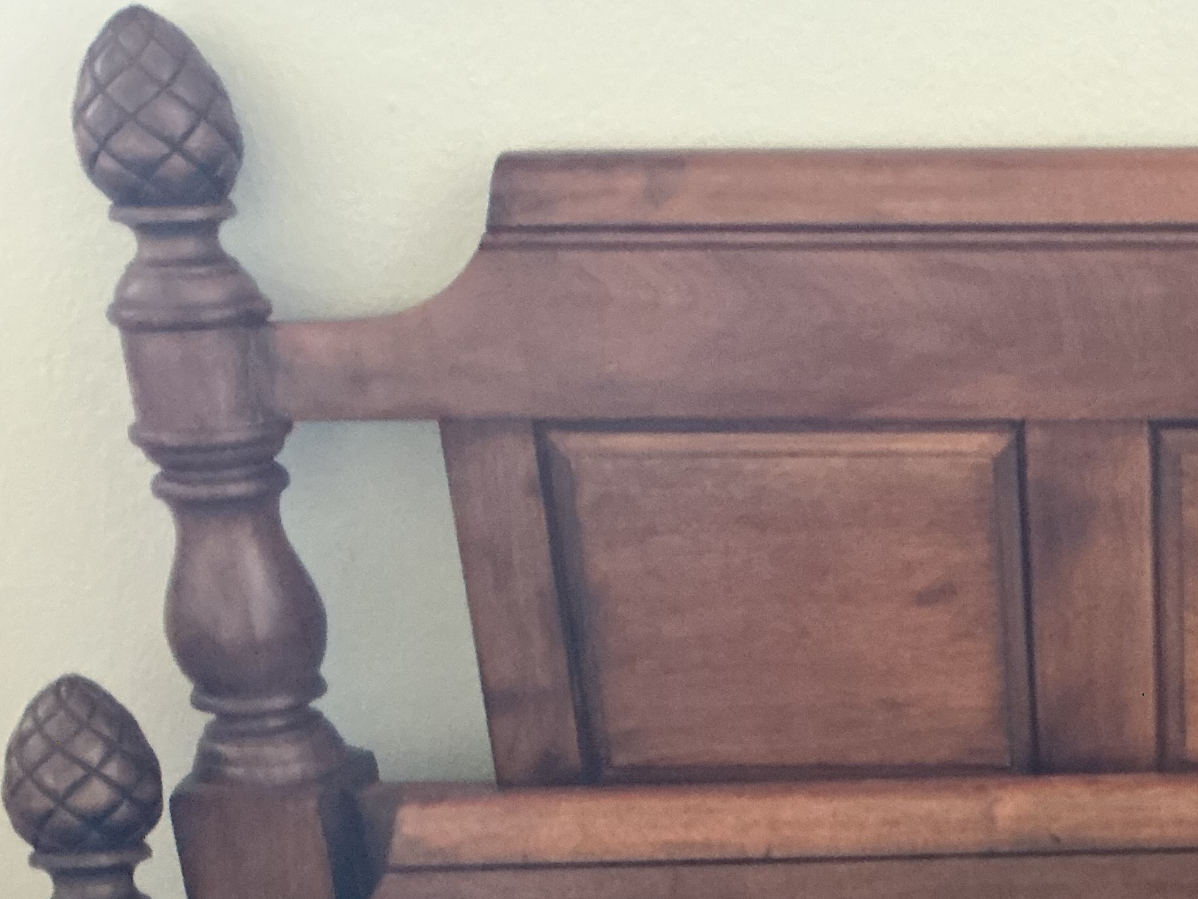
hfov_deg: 28.1
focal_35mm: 64
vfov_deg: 22.0
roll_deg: +0.3
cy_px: 922
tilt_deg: -30.5
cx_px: 1249
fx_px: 2215
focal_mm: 3
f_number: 1.8
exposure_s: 1/30
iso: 400
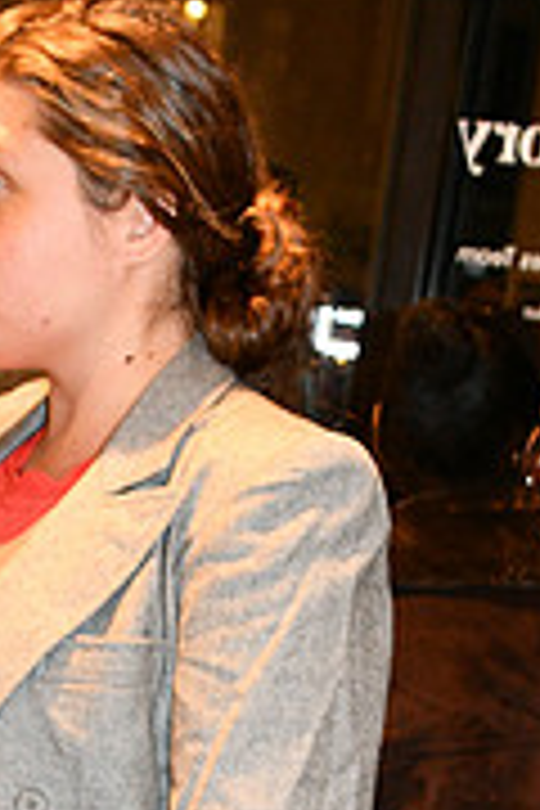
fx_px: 1957
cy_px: 990
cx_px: 65
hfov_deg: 15.5
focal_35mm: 87
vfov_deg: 21.6
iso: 1800
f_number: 3.5
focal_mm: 18
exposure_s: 1/60
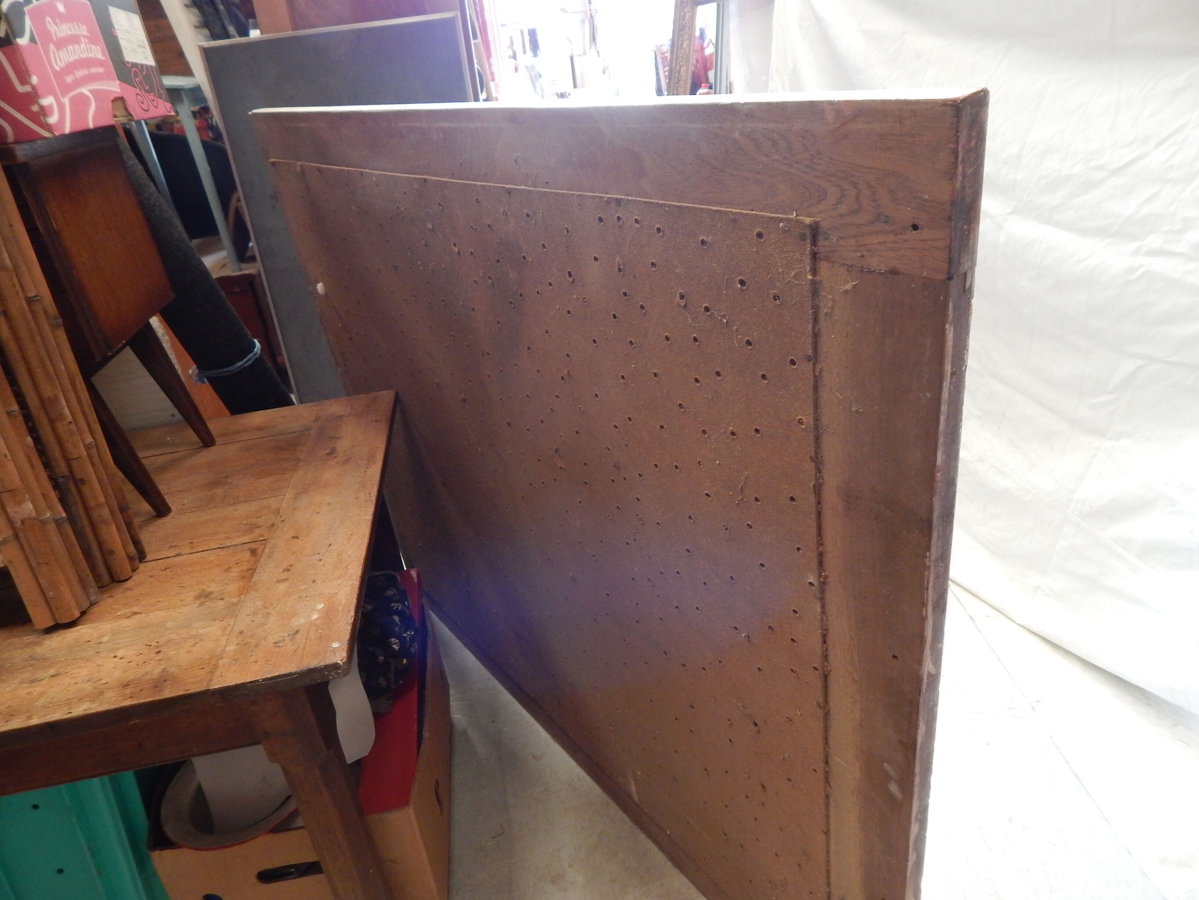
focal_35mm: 22
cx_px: 600
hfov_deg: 76.4
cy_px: 450
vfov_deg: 61.1
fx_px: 762
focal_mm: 4
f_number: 3
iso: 360
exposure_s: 1/30
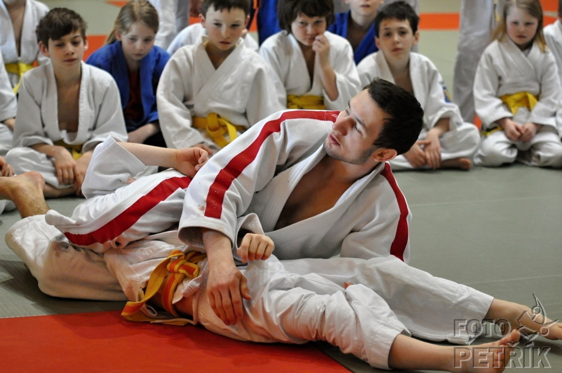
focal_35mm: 105
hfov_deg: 19.5
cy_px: 186
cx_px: 281
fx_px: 1637
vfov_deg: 13.0
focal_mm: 70
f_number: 2.8
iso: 3200
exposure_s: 1/250
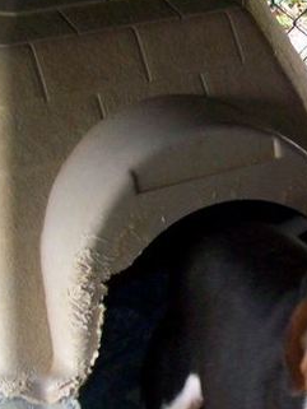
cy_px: 185
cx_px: 434
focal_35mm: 86
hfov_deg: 16.0
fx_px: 1016
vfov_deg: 22.7
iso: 200
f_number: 2.7
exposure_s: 1/145
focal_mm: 6
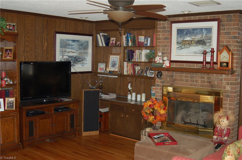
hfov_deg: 46.5
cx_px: 121
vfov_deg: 31.8
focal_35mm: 42
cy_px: 80
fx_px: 282
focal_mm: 28
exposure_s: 1/60
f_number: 3.3
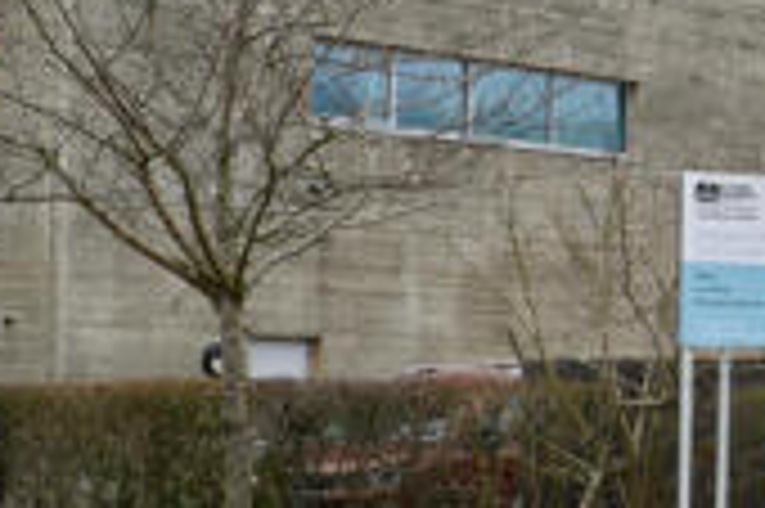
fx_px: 3439
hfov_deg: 12.2
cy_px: 92
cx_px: 1046
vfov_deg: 8.4
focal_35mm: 162
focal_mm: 42
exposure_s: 1/2.5
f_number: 5
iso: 160
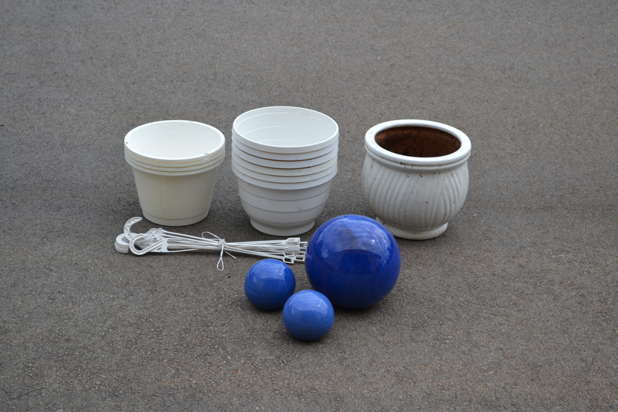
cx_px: 309
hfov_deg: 28.1
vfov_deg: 18.9
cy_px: 206
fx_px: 1236
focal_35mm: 72
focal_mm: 48
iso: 100
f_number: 7.1
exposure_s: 1/200
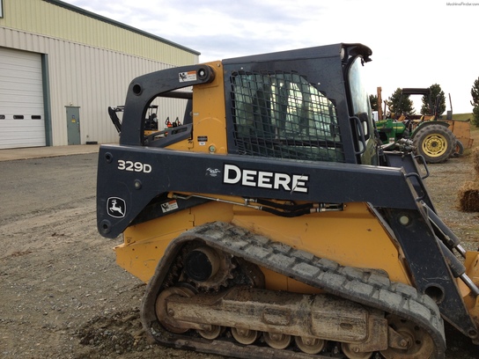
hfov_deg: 52.6
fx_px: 484
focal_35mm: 35
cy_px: 180
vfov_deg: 40.7
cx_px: 240
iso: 50
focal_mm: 4.28
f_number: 2.4
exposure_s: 1/234
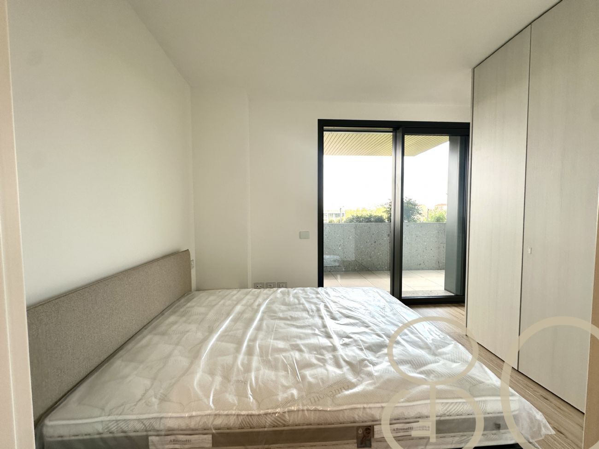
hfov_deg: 102.1
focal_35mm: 14
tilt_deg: -2.9
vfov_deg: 85.7
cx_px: 300
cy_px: 224
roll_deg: +0.7
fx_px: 242
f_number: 2.2
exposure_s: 1/99
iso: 50
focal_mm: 2.22
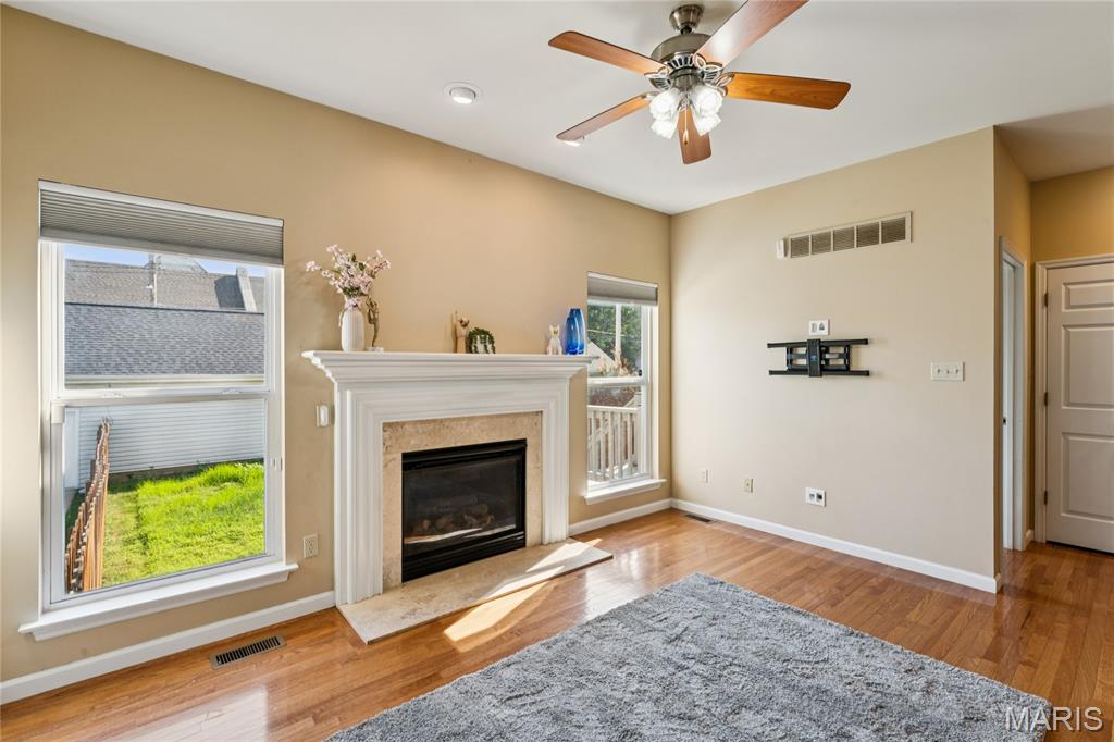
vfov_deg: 73.4
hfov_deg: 96.4
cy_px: 371
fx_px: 498
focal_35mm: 16
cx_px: 557
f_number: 13
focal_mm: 16.1
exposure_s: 1/15
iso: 200
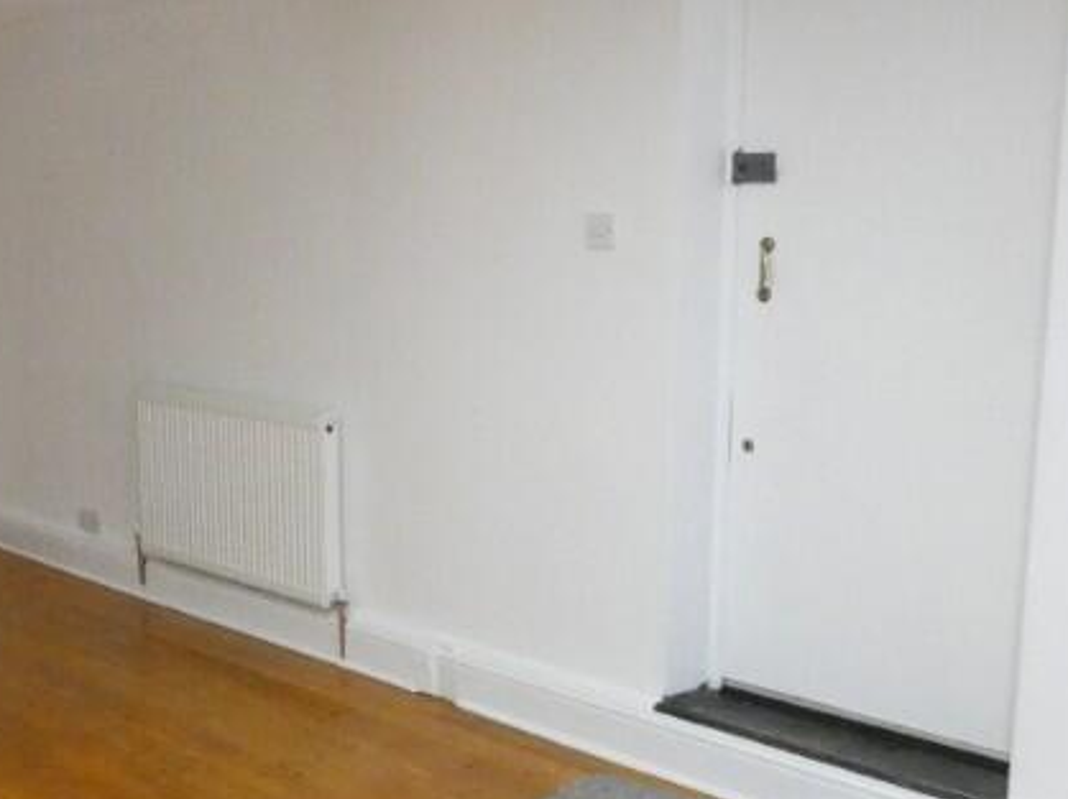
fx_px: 1511
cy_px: 482
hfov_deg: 36.7
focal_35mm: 49
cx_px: 125
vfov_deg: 29.6
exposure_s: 1/50
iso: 800
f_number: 2.8
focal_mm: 3.6
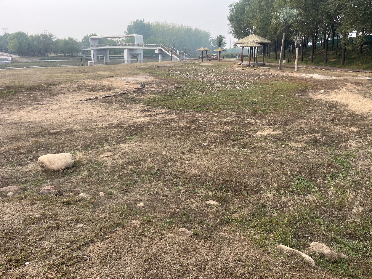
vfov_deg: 53.1
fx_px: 279
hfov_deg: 67.3
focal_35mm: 26
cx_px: 186
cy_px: 140
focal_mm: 5.1
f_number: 1.6
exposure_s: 1/1536
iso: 50
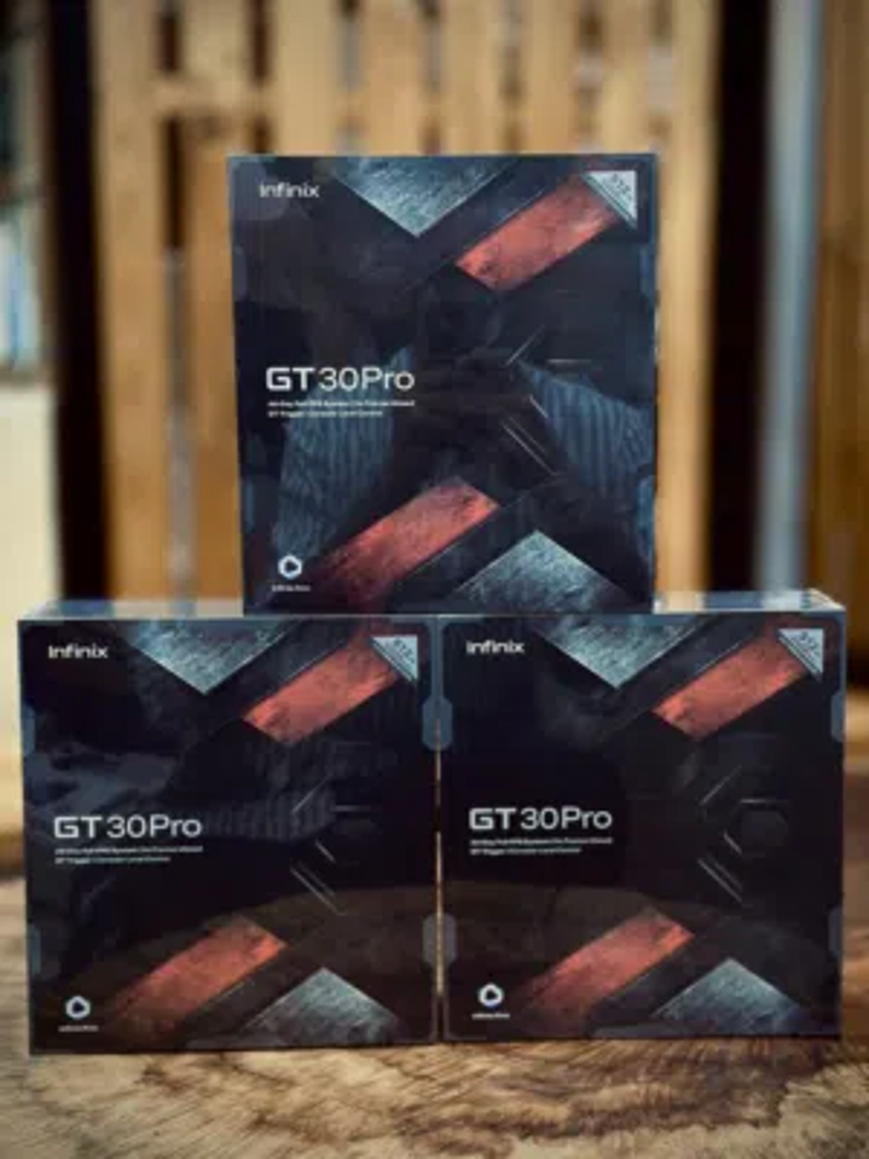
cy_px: 580
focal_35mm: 48
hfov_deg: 30.3
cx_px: 434
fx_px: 1607
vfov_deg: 39.7
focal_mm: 6.86
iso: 200
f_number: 1.78
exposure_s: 1/50
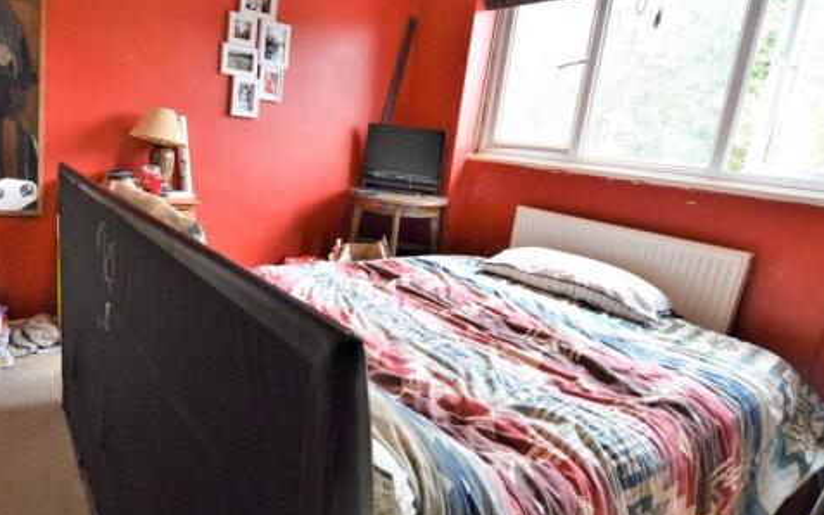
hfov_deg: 80.9
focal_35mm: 21
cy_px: 249
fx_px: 472
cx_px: 313
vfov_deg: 57.2
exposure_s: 1/60
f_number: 3.5
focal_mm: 10
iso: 1800
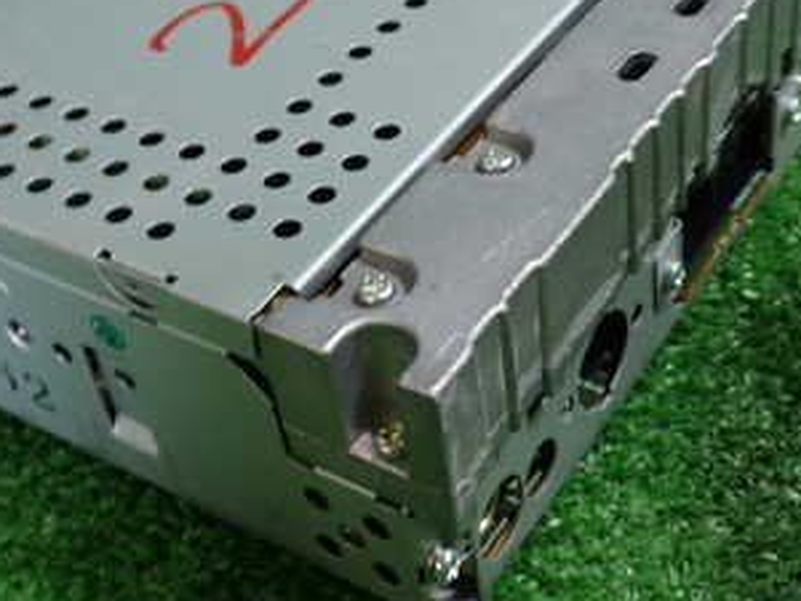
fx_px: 1388
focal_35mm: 60
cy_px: 200
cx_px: 360
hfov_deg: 32.2
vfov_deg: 24.3
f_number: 2.3
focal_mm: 5.4
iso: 200
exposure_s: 1/30
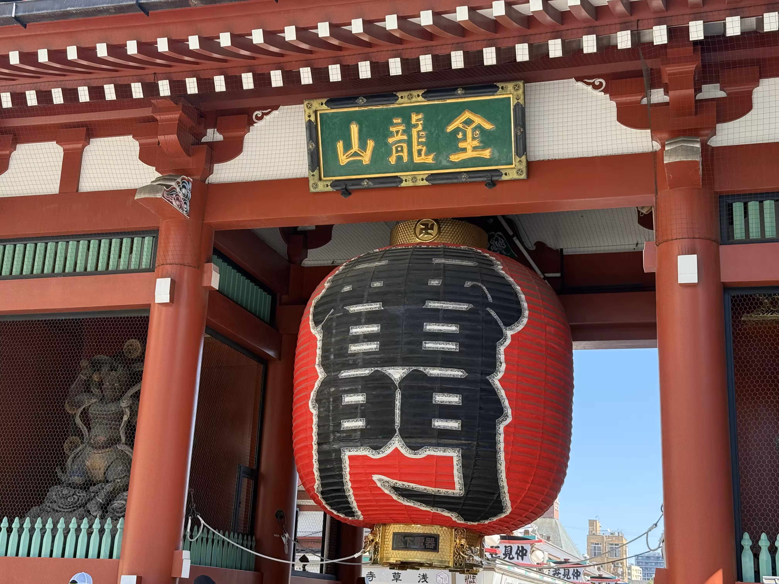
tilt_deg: +16.6
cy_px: 292
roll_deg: -2.9
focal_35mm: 48
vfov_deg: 30.3
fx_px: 1080
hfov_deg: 39.7
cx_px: 390
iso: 100
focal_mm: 6.76
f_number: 1.78
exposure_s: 1/475
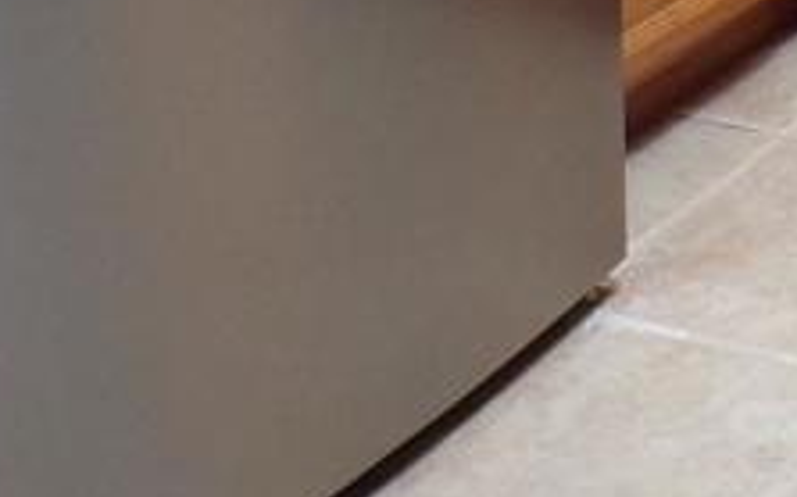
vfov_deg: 10.0
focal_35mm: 117
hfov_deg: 14.3
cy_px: -629
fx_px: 2539
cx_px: 1673
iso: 200
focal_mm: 4.3
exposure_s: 1/34
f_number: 3
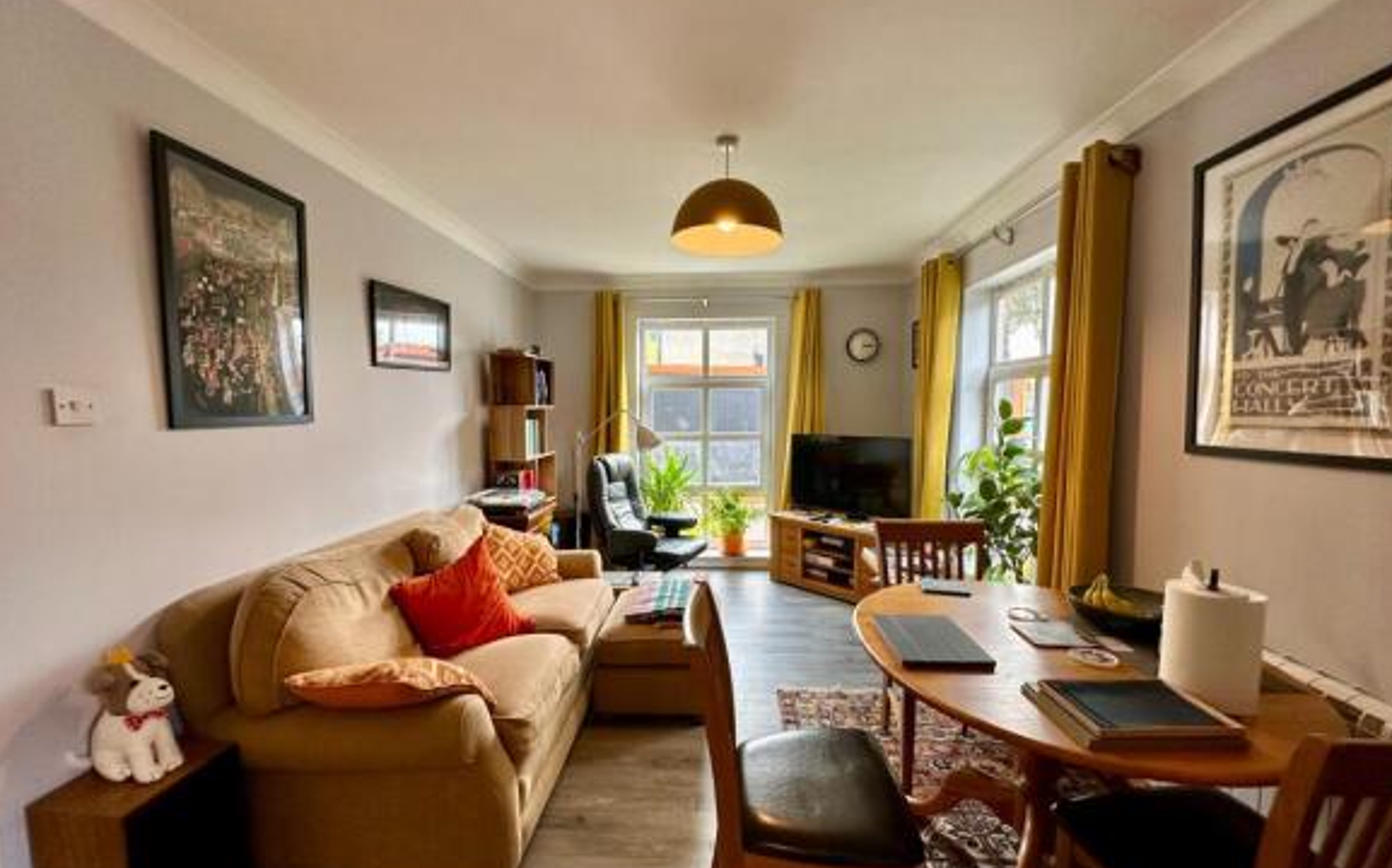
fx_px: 569
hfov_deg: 101.5
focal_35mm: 15
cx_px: 698
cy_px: 457
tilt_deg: -5.0
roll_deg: +0.1
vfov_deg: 74.7
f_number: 2.2
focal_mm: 2.22
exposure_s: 1/100
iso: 160
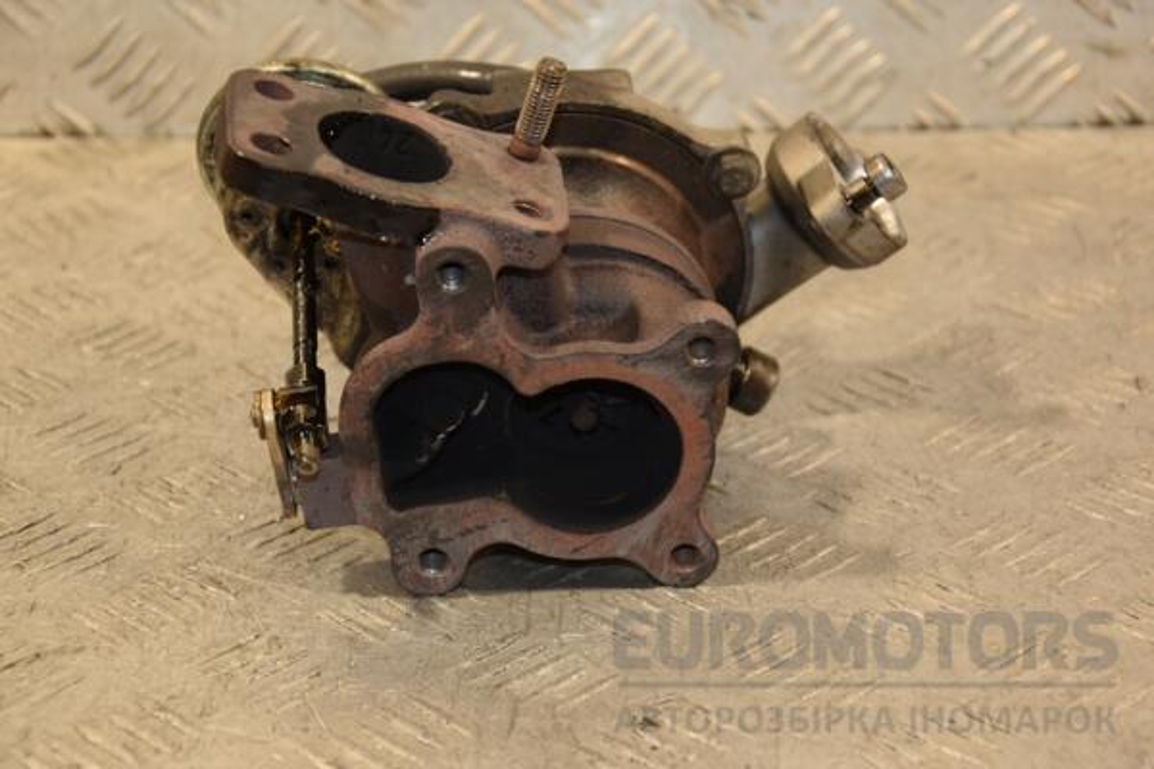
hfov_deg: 23.4
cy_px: 384
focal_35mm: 87
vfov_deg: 15.7
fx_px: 2789
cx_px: 577
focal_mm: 58
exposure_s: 1/100
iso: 800
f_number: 5
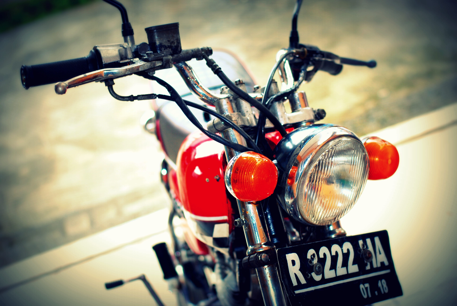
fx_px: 953
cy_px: 153
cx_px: 228
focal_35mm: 75
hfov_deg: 27.0
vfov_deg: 18.2
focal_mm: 50
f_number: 2.8
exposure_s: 1/100
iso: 200
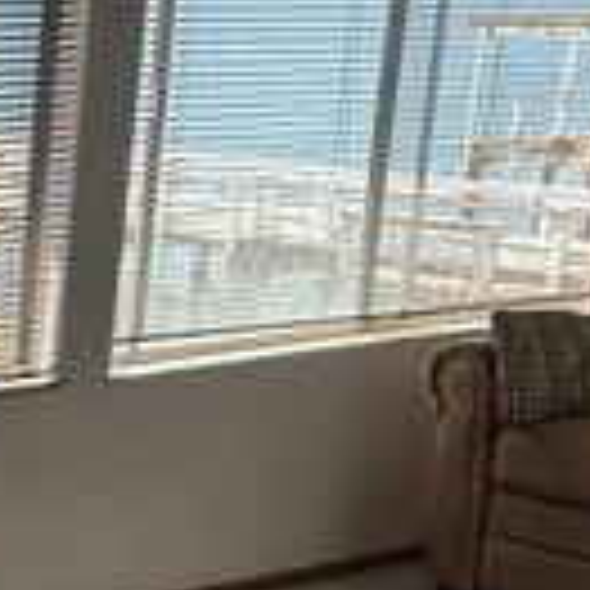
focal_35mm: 104
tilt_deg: -17.3
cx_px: -572
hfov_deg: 14.2
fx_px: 2005
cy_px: 604
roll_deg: +1.1
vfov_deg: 16.4
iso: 80
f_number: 1.78
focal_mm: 6.86
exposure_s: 1/503
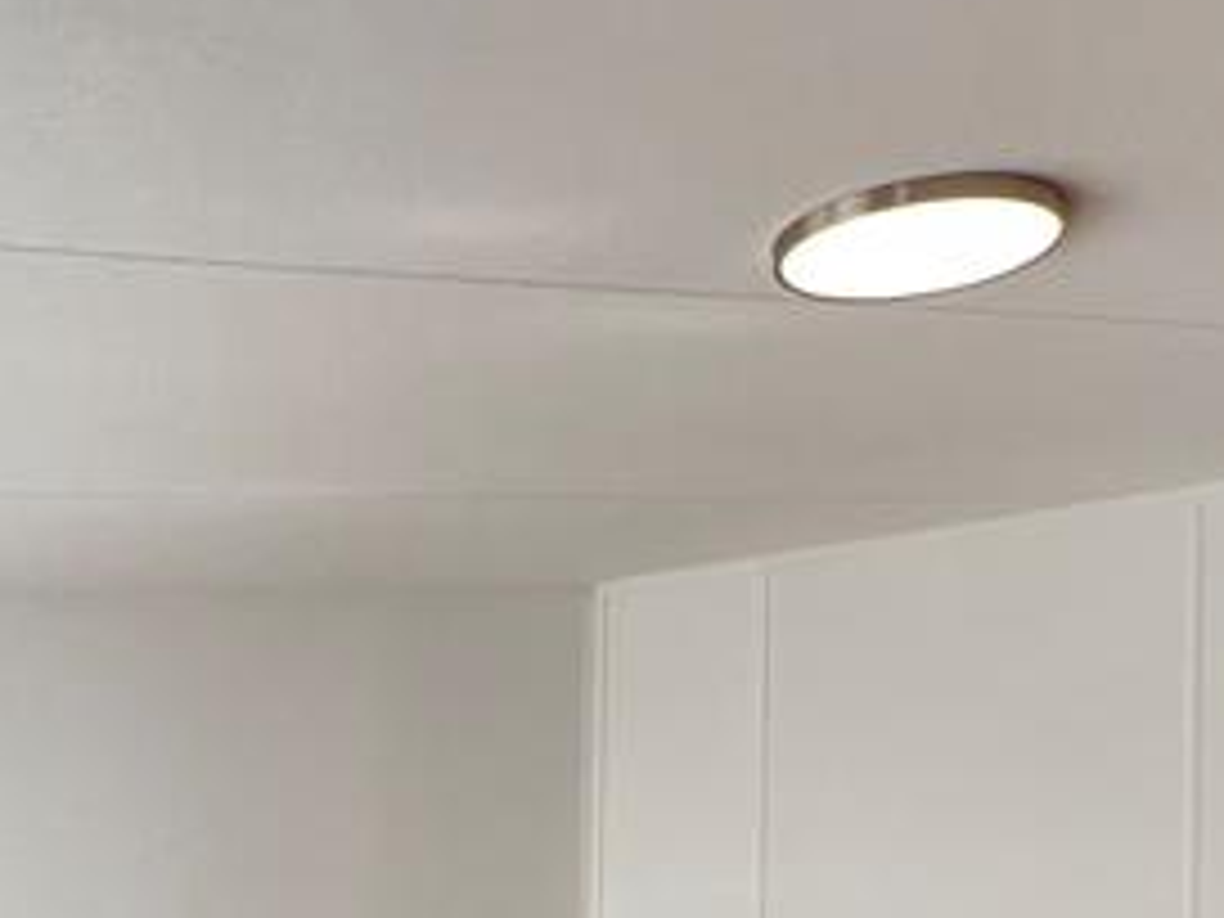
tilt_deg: -0.2
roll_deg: -1.4
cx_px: 567
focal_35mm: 49
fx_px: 1733
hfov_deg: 38.9
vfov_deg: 27.2
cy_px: 1008
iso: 64
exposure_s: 1/99
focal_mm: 1.57
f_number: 1.8
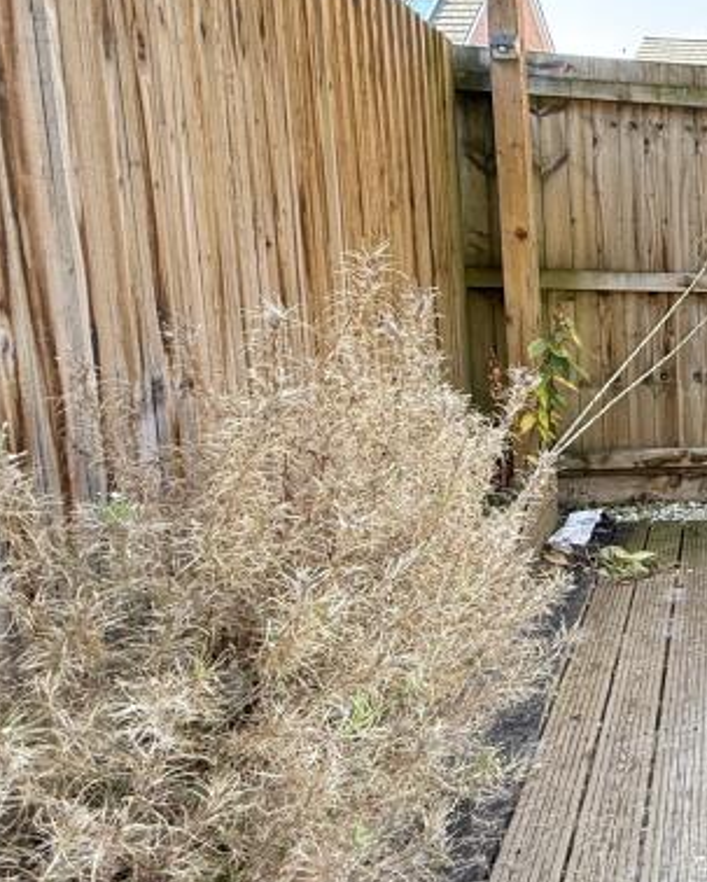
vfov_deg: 49.0
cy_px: 418
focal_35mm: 37
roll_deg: -1.1
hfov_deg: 29.4
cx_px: 987
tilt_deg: -8.6
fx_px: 967
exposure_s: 1/99
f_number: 2.2
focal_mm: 2.22
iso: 125
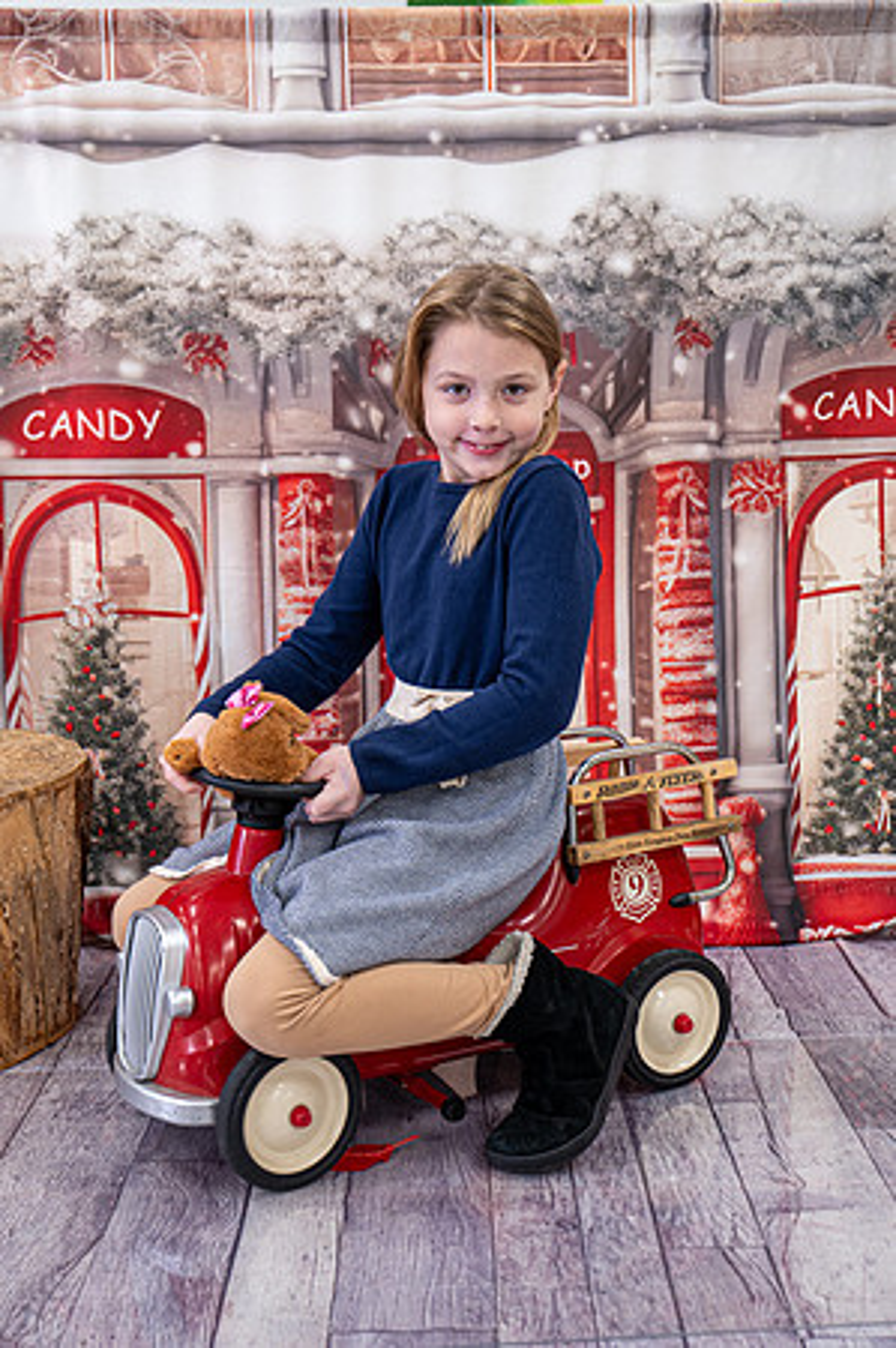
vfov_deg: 45.5
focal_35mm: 43
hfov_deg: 31.1
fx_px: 1609
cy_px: 674
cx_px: 448
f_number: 4.5
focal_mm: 43
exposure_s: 1/80
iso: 800
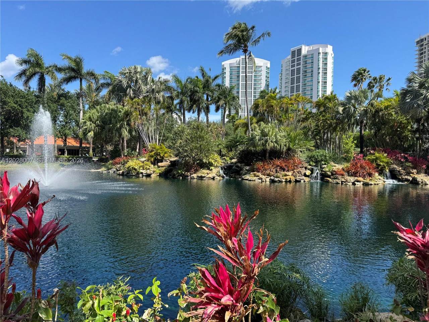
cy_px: 161
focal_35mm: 24
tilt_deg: -0.9
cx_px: 214
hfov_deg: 71.6
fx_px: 297
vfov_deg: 56.8
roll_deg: -0.4
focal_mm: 6.76
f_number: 1.78
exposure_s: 1/2506
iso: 80
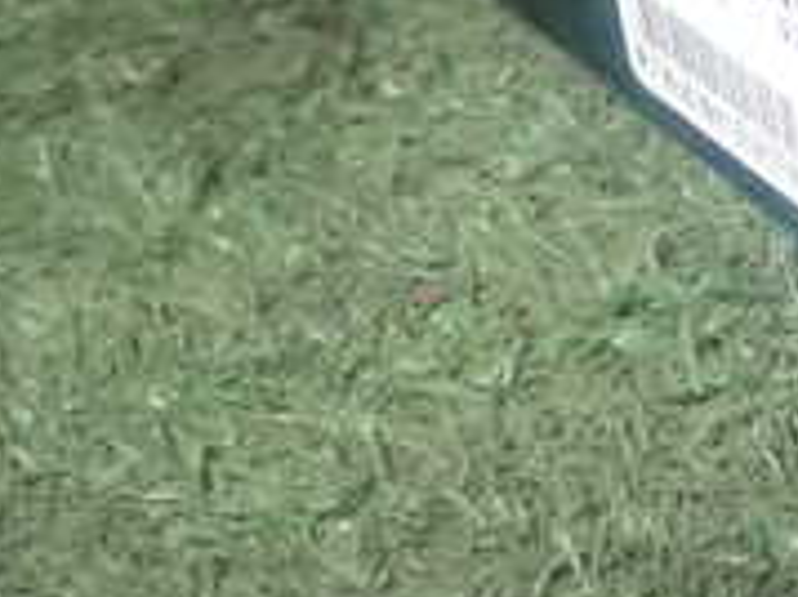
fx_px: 2788
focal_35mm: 121
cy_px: -156
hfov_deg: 15.6
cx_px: 1016
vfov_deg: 11.9
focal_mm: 6.37
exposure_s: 1/40
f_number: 7.1
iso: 200
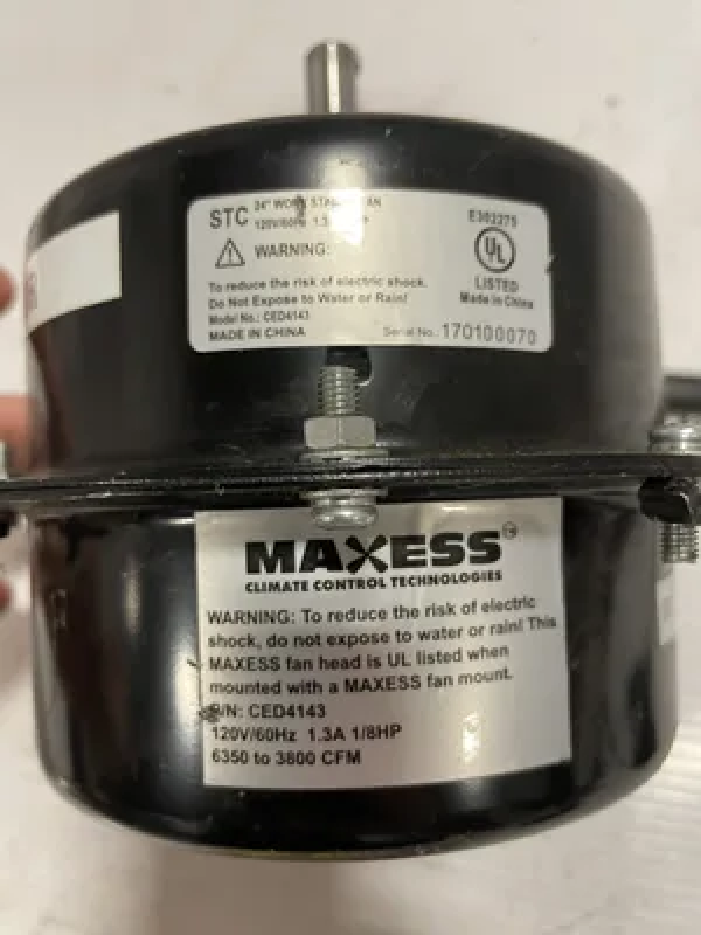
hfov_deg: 53.1
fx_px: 702
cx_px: 350
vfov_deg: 67.3
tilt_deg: -65.5
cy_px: 468
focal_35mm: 26
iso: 200
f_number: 1.6
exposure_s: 1/60
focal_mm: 4.2
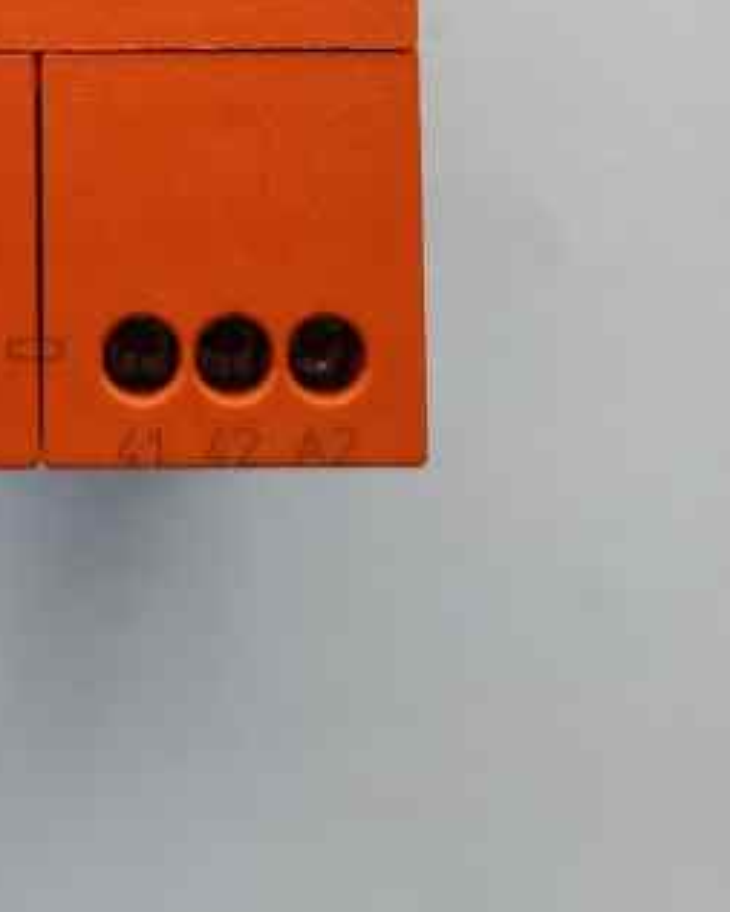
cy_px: -104
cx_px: 72
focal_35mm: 57
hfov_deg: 25.8
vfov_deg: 29.6
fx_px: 1539
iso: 100
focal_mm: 3.94
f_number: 1.9
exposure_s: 1/172
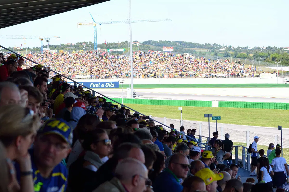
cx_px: 144
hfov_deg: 19.5
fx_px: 841
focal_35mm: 105
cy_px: 96
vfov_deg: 13.0
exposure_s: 1/1250
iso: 400
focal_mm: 70
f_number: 5.6
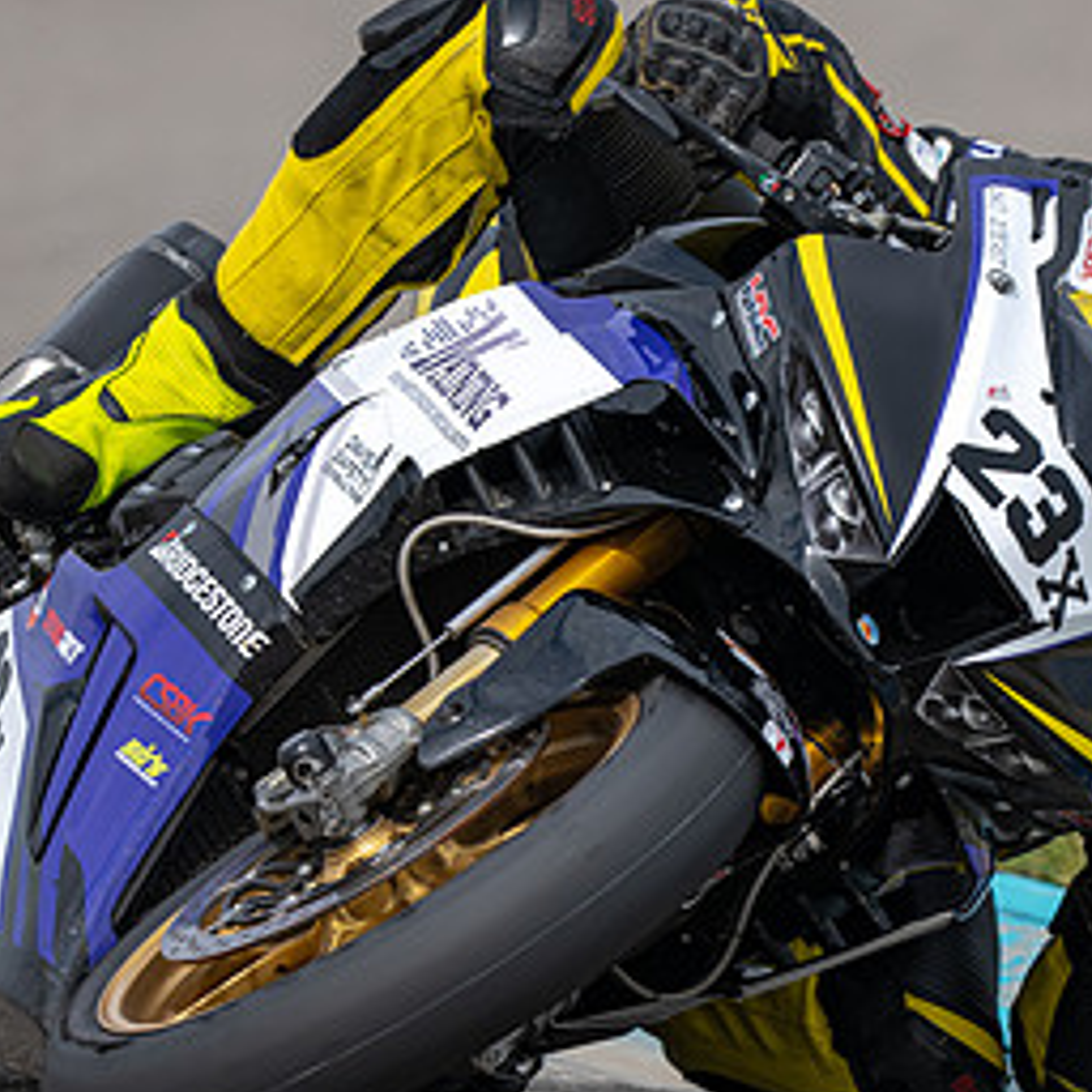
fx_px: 48753
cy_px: 830
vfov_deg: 1.3
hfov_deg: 1.3
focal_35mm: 1366
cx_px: 682
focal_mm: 600
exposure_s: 1/1250
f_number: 6.3
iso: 220
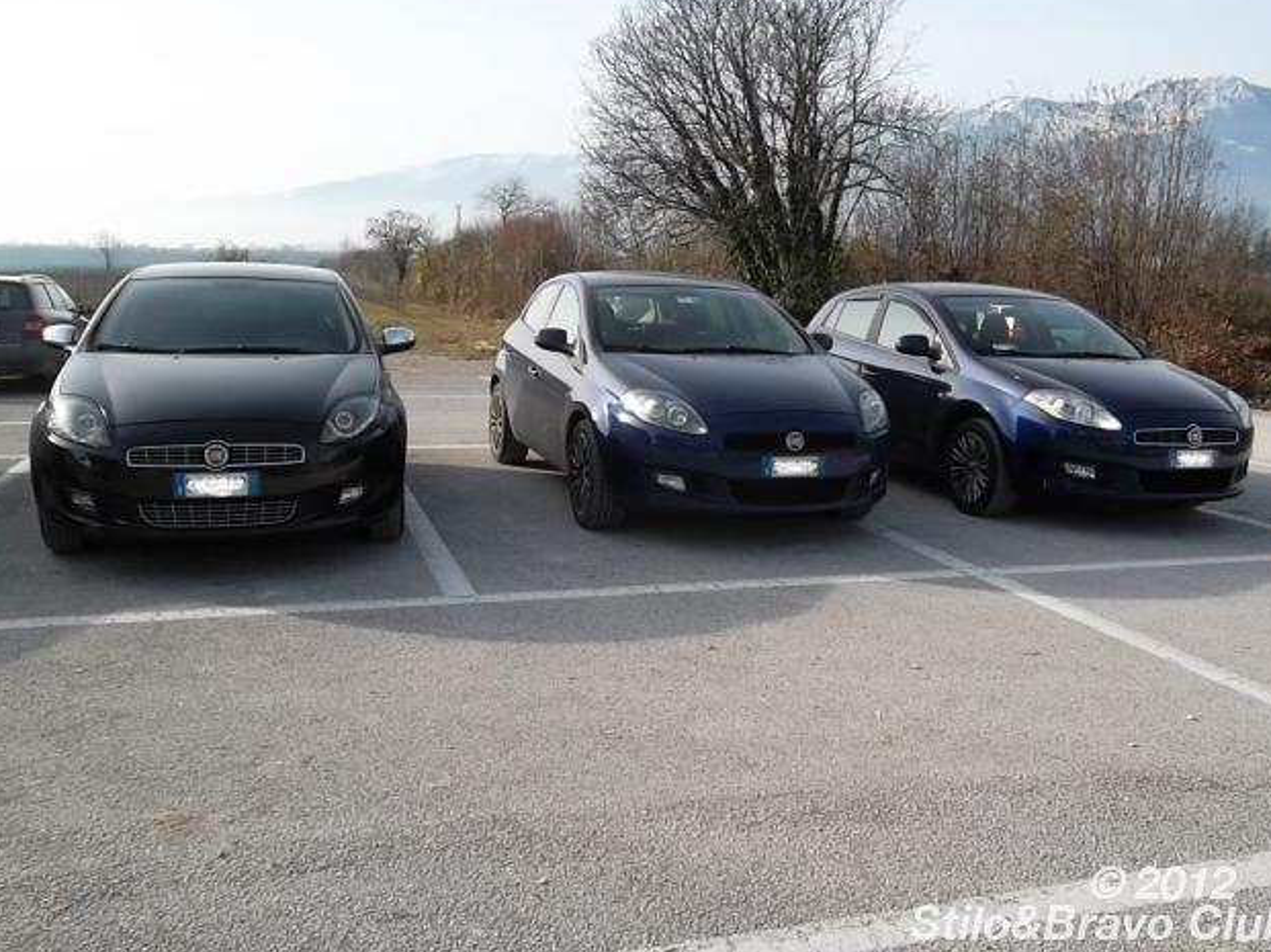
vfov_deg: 42.9
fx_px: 1211
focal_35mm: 33
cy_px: 463
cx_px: 645
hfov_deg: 55.4
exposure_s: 1/450
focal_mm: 5.7
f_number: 3.7
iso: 80
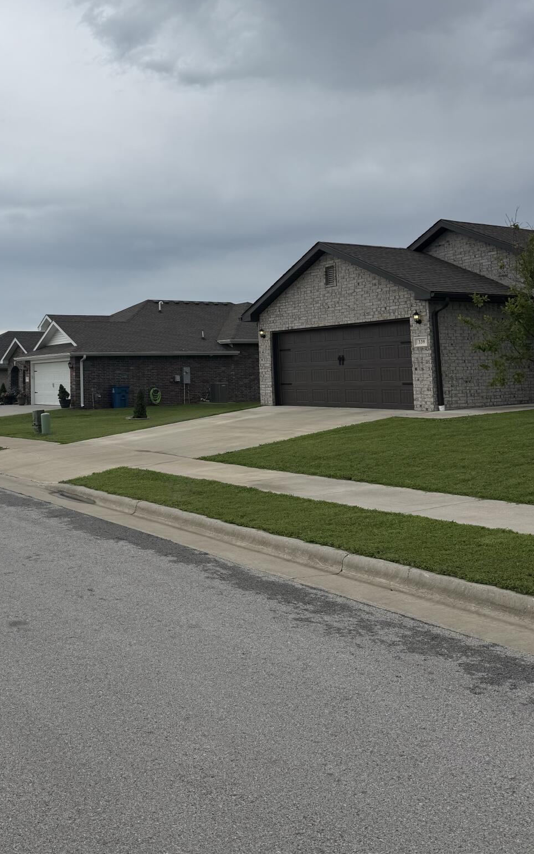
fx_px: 768
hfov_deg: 37.3
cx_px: 127
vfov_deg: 57.4
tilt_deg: +5.2
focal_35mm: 33
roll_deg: +1.7
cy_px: 318
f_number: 1.78
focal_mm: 6.76
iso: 80
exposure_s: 1/3584
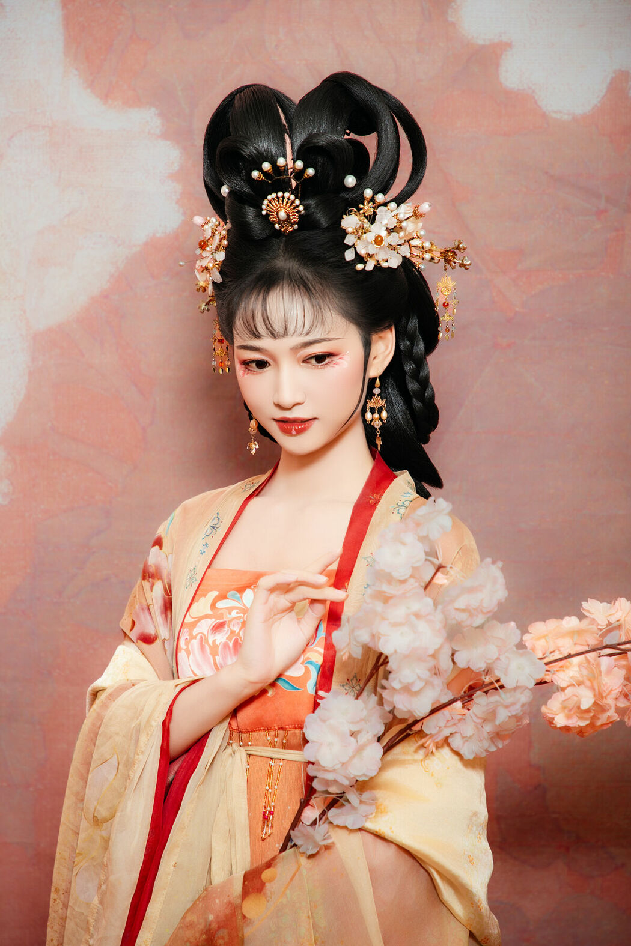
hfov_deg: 13.3
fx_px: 2708
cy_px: 473
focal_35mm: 103
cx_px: 316
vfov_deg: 19.8
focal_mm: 105
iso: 100
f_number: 5
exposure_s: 1/160
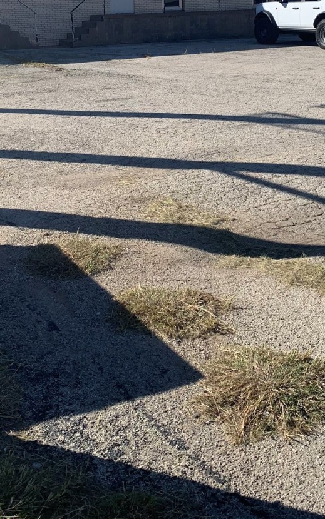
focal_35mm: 51
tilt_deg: -5.0
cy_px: 93
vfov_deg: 37.9
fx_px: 723
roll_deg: +1.1
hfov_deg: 25.4
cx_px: 162
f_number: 1.8
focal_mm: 4.25
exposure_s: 1/2364
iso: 25
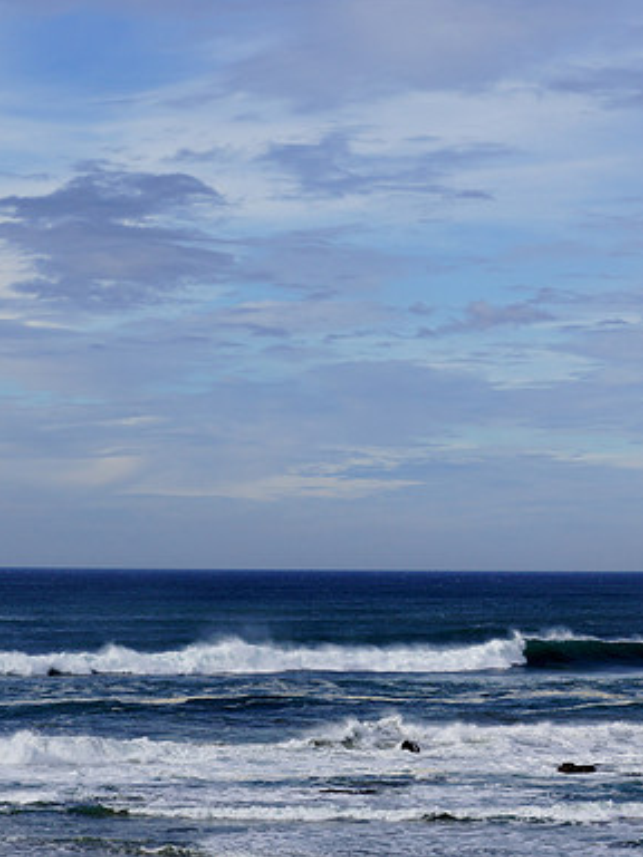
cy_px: 430
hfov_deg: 12.4
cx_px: 270
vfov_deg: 16.5
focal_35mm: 120
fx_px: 2965
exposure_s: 1/250
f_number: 13
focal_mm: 55
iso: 100
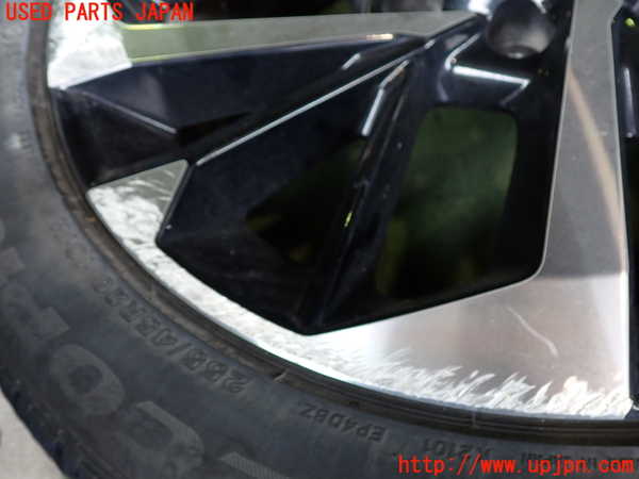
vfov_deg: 46.8
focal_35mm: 30
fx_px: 554
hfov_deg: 60.0
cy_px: 240
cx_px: 320
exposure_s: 1/60
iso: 200
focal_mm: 5.4
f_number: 2.3
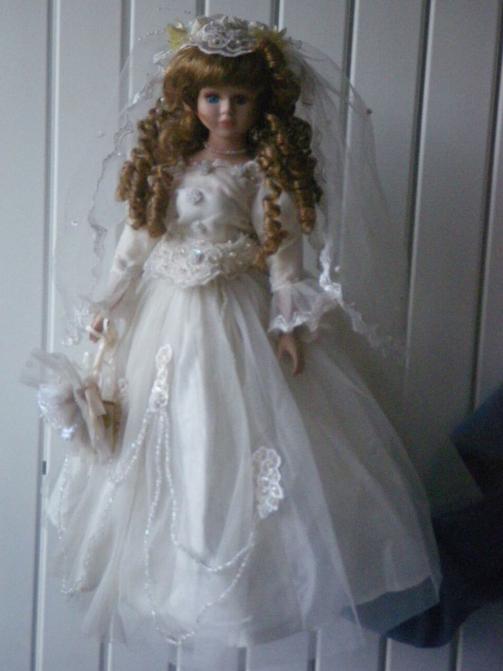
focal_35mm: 64
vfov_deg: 30.3
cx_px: 249
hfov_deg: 22.9
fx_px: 1239
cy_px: 334
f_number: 4.6
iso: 800
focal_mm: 11.1
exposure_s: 1/80
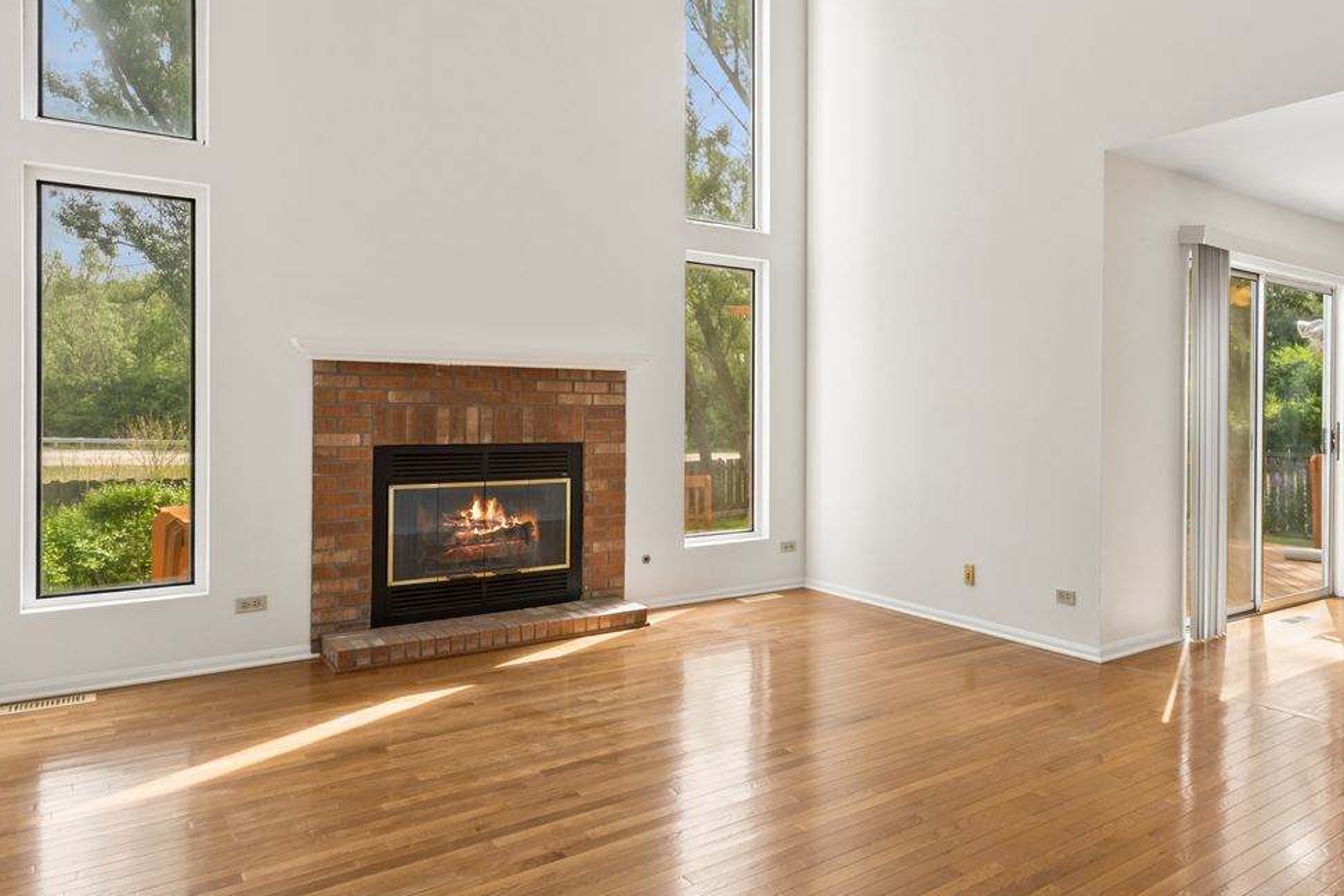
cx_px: 932
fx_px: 933
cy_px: 449
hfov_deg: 68.8
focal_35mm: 25
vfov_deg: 51.3
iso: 200
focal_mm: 15
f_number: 8
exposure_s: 1/60
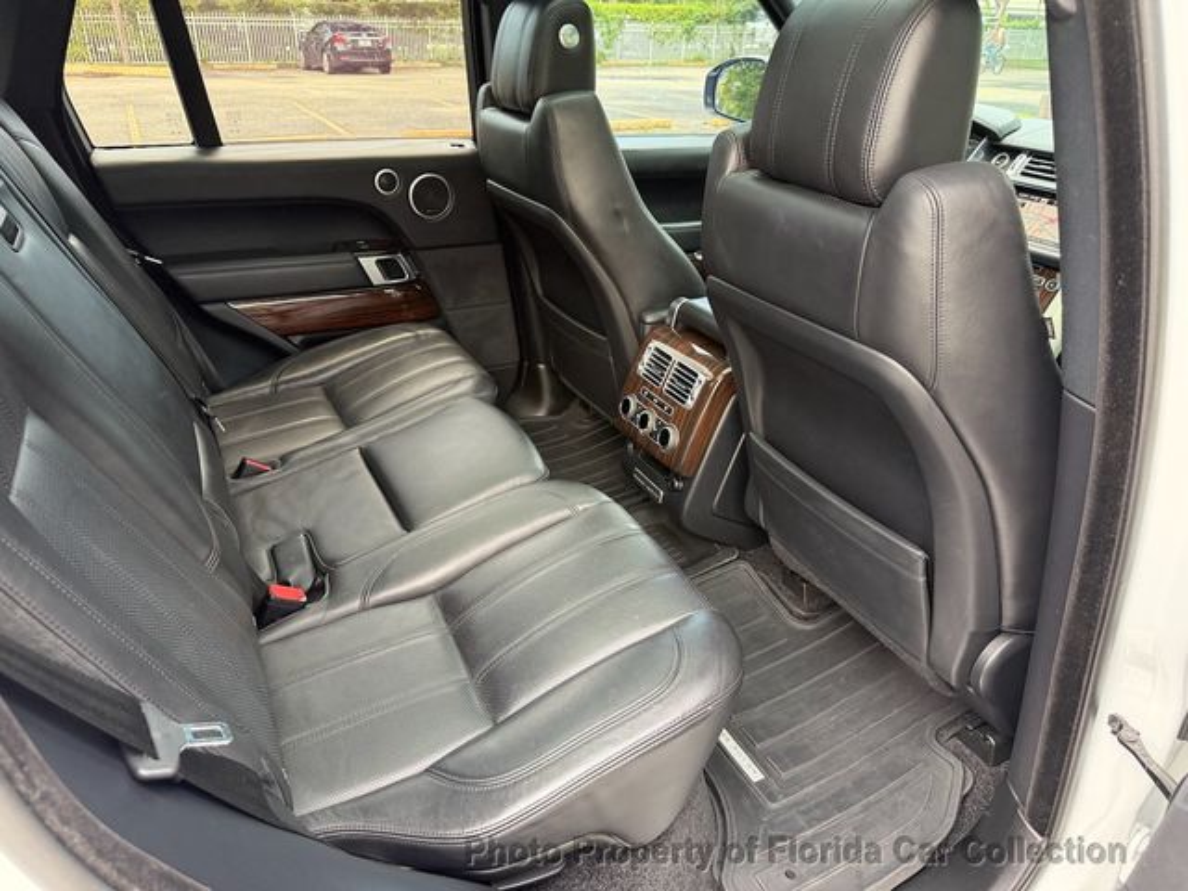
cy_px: 446
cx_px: 594
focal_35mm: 24
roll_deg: -0.9
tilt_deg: -26.0
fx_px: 824
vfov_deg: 56.8
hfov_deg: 71.6
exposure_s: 1/95
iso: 200
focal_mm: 6.76
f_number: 1.78
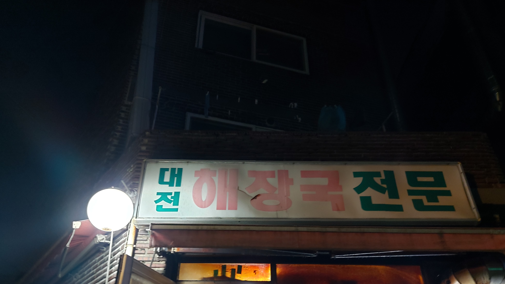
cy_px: 190
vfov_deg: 41.0
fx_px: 375
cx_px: 256
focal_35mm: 28
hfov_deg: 67.9
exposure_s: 1/24
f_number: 2
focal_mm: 4.58
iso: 320
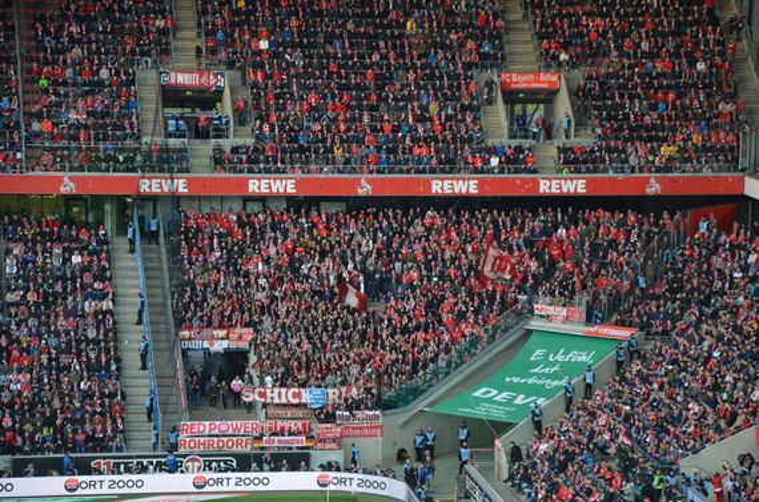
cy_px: 251
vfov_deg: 8.7
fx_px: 3312
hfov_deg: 13.1
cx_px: 380
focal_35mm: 158
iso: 800
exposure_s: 1/250
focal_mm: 105
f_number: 5.6
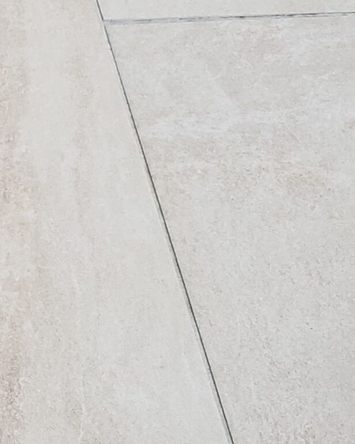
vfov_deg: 14.4
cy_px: 58
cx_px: -388
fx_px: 1747
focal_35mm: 133
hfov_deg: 10.5
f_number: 1.7
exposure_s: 1/610
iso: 64
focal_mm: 3.92
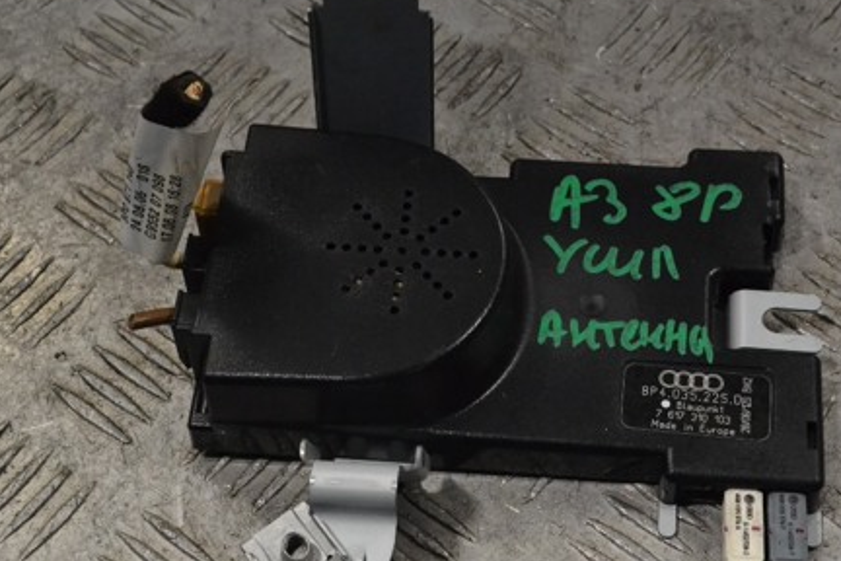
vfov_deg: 17.5
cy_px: 261
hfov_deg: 26.1
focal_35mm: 78
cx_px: 456
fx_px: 1816
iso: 3200
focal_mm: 35
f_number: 10
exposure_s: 1/400
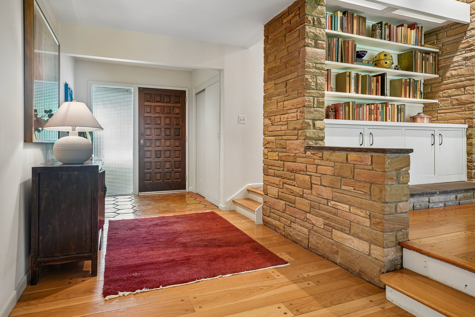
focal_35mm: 21
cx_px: 238
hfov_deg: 80.1
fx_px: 282
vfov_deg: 58.6
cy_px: 158
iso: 200
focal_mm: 21.4
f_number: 8
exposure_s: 1/2
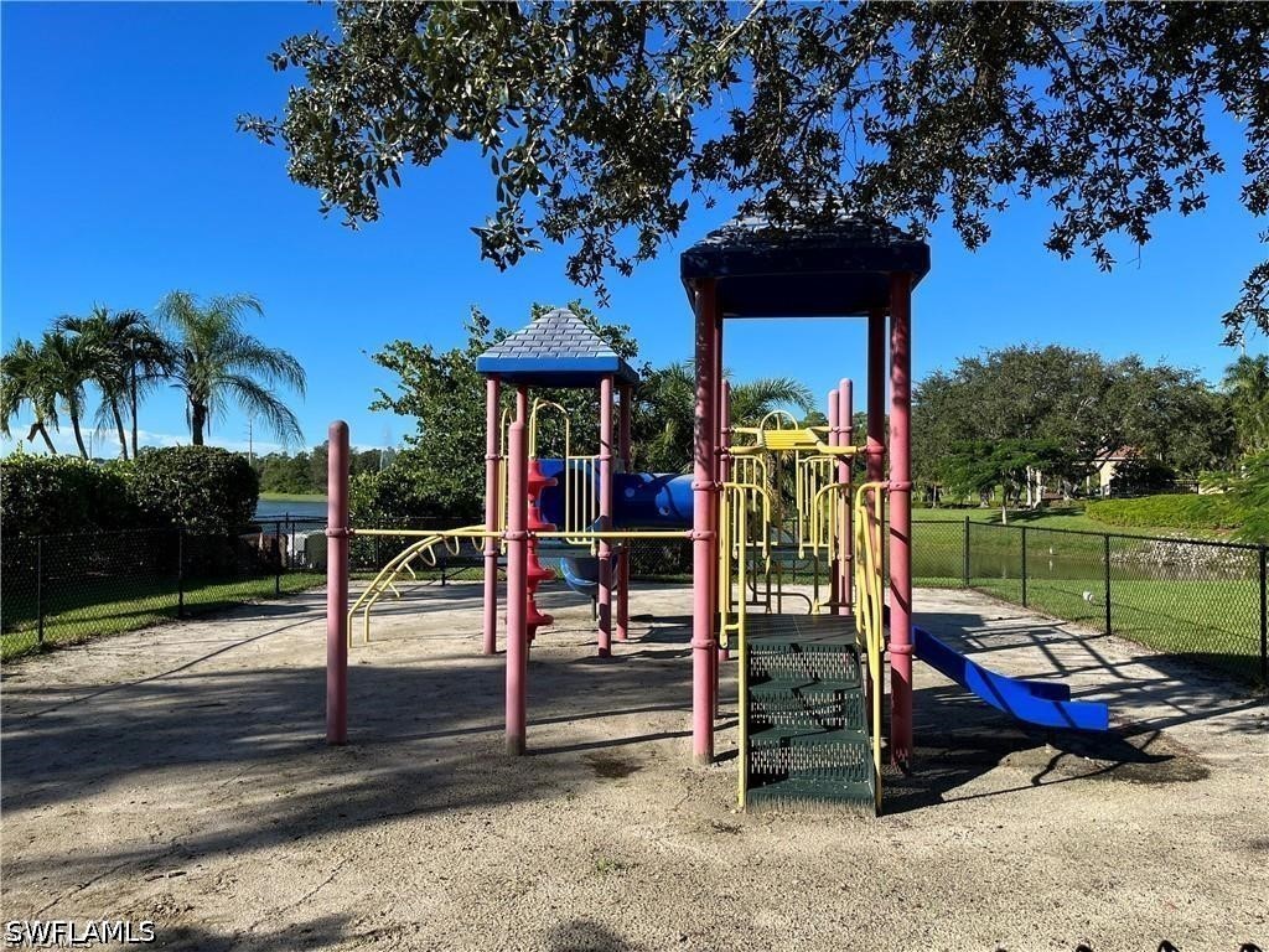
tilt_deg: +0.7
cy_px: 476
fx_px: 953
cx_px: 634
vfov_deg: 53.1
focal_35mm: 26
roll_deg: -0.4
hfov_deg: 67.3
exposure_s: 1/2571
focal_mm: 5.1
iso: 50
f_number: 1.6
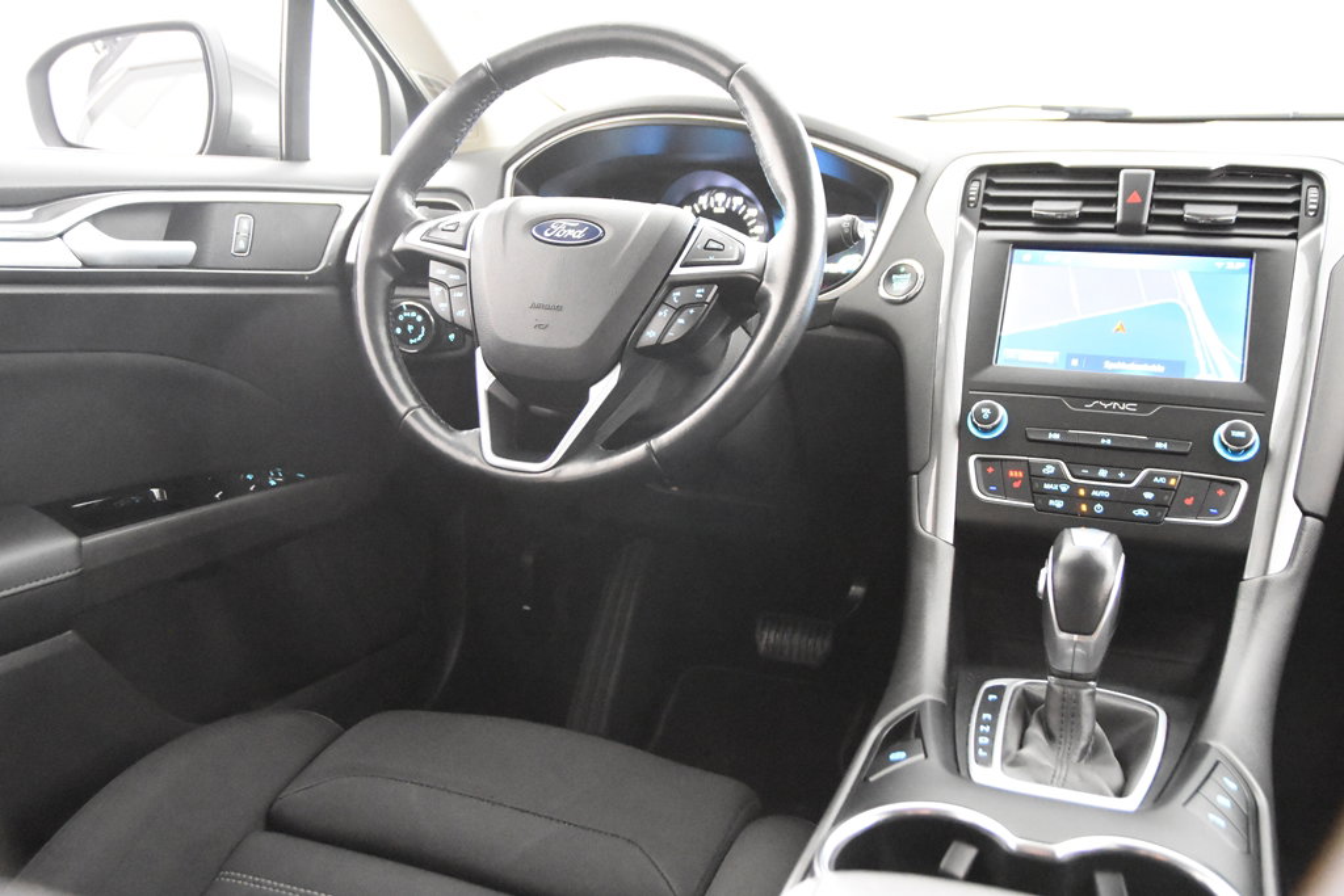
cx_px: 672
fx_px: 1344
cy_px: 448
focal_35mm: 36
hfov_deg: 53.1
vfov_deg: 36.9
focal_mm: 24
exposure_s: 1/40
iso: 12800
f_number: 3
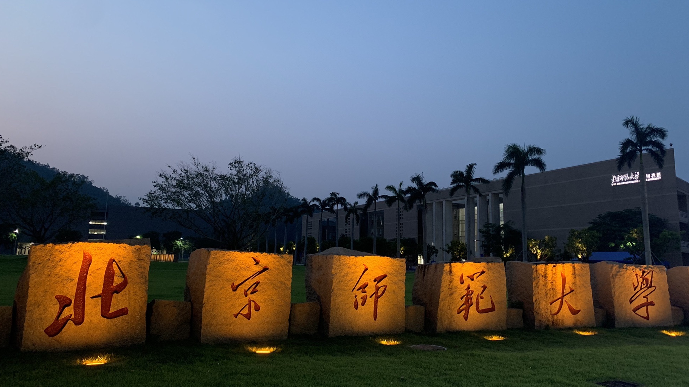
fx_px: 530
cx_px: 349
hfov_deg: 66.1
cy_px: 177
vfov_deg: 40.1
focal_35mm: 29
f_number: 1.8
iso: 400
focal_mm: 4.25
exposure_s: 1/33
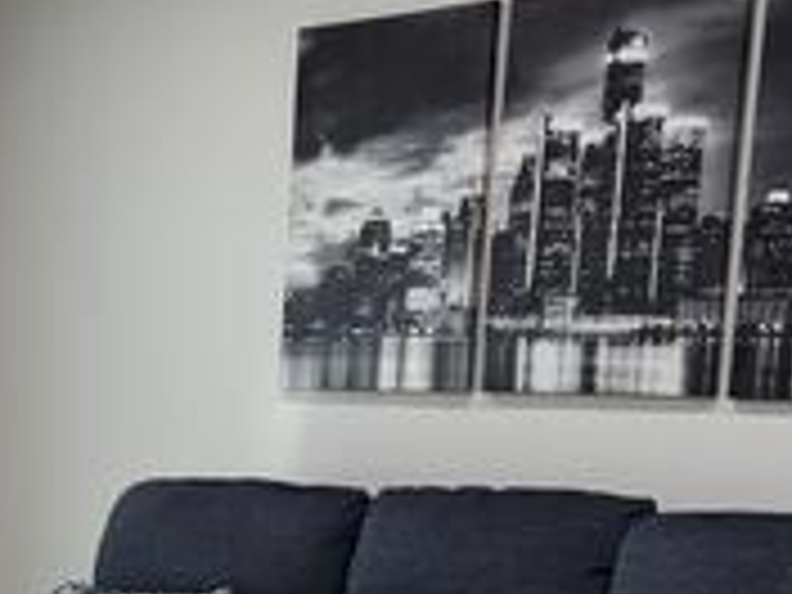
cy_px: 792
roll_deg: -0.8
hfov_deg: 20.3
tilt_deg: -11.4
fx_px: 2082
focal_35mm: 91
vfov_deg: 15.4
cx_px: -137
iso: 160
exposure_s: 1/218
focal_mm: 6.76
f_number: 1.78
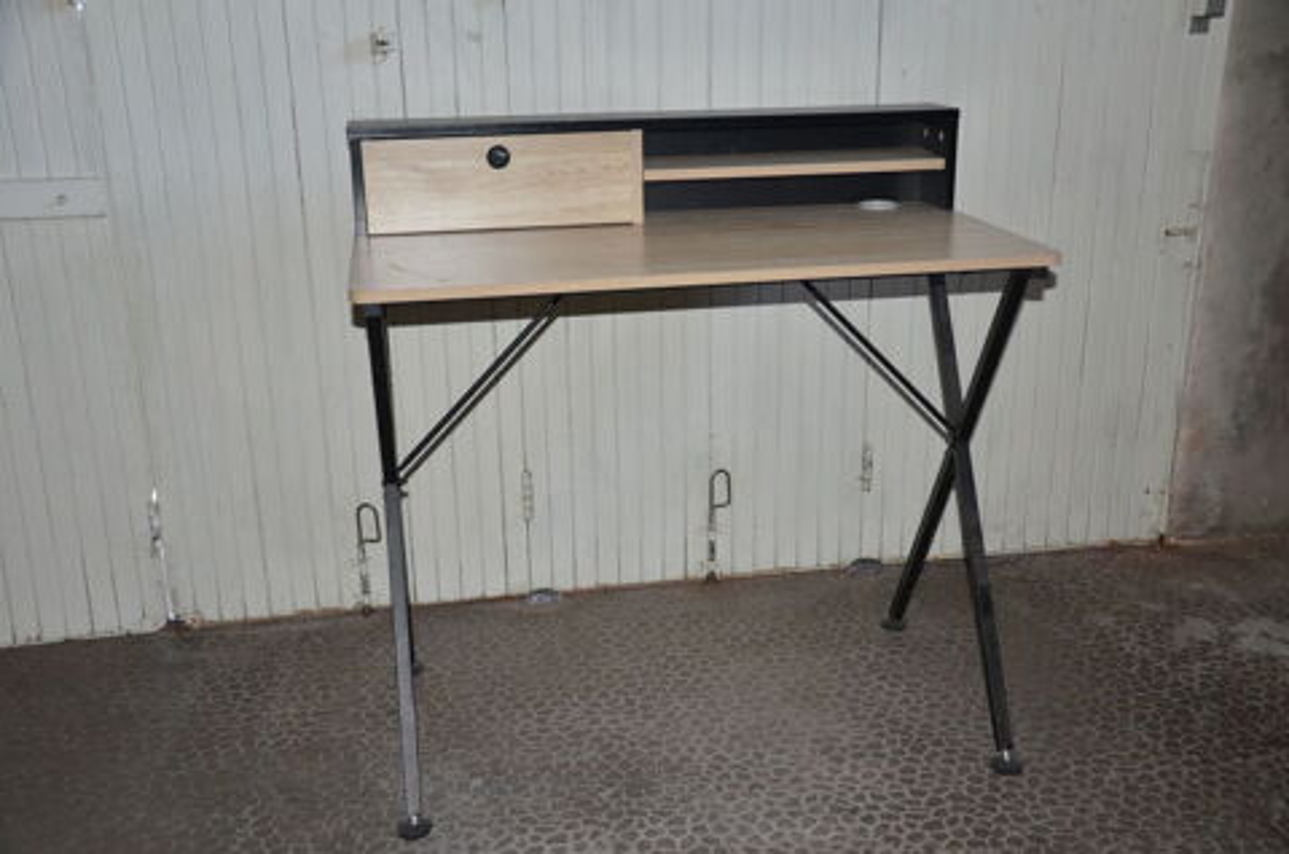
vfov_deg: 34.1
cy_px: 427
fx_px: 1394
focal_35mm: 39
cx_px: 644
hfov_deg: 49.6
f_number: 4
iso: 800
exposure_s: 1/60
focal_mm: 26
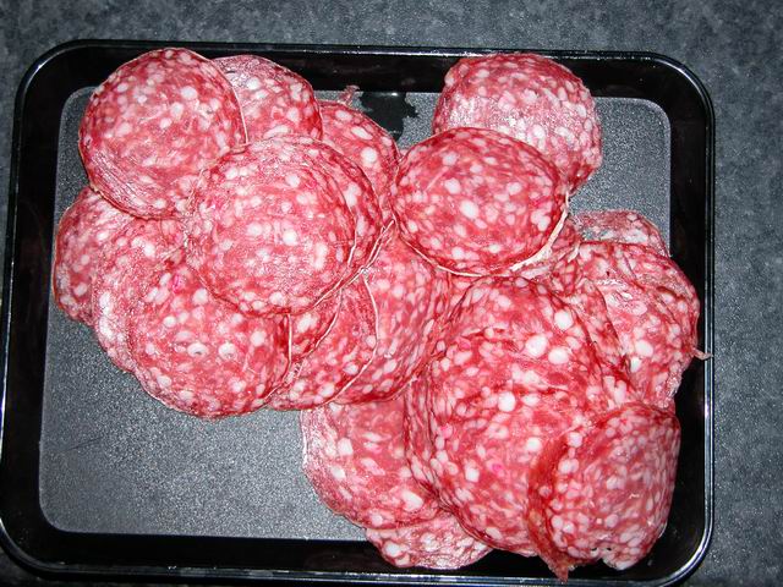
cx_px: 392
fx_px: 1493
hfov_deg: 29.4
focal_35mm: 66
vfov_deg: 22.3
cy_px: 294
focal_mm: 16.8
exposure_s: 1/125
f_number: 3.2
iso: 100
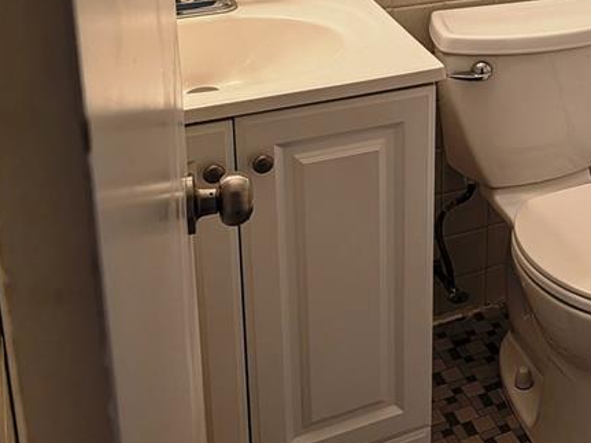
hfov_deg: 30.6
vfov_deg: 24.3
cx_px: 631
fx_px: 973
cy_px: -19
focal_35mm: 57
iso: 109
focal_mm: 6.9
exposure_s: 1/120
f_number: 1.68
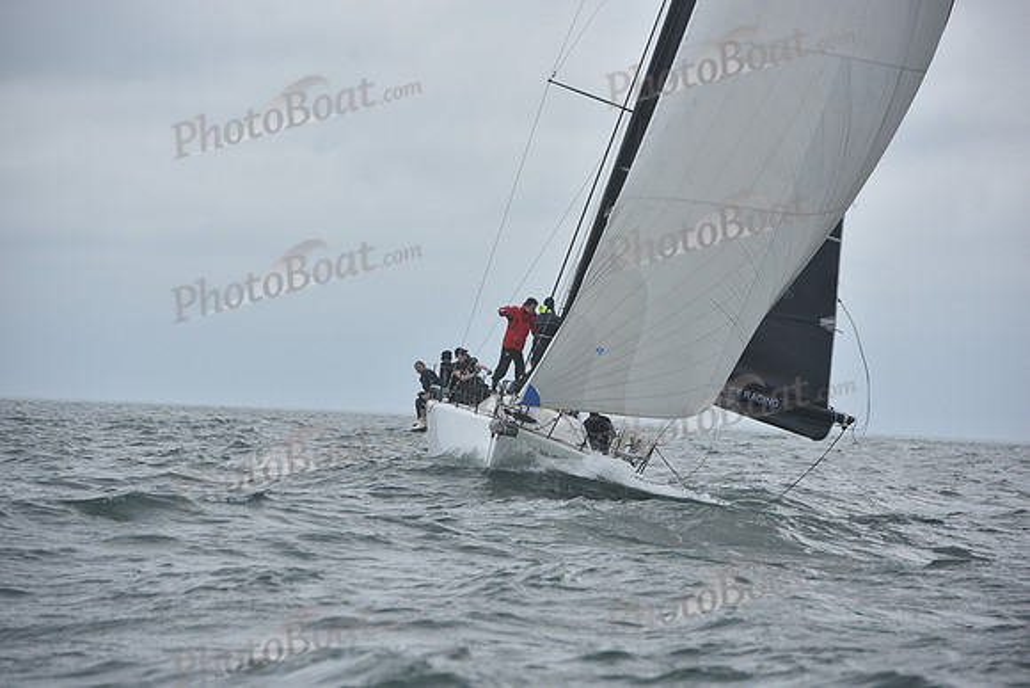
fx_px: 5723
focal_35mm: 200
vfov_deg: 6.9
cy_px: 344
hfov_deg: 10.3
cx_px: 515
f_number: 7.1
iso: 200
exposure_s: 1/800
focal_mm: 200
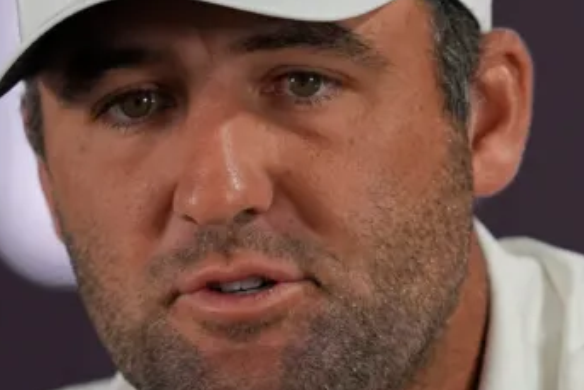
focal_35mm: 1309
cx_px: 502
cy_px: 72
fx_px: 21243
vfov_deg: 1.1
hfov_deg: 1.6
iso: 1600
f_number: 2.8
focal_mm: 400
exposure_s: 1/800
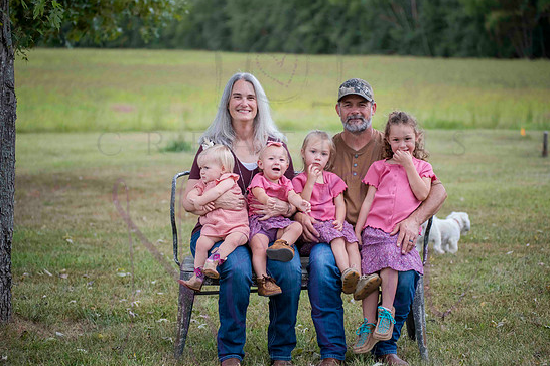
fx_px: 1299
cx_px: 282
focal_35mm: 85
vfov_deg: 16.1
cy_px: 193
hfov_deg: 23.9
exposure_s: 1/640
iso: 400
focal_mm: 80
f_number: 3.2
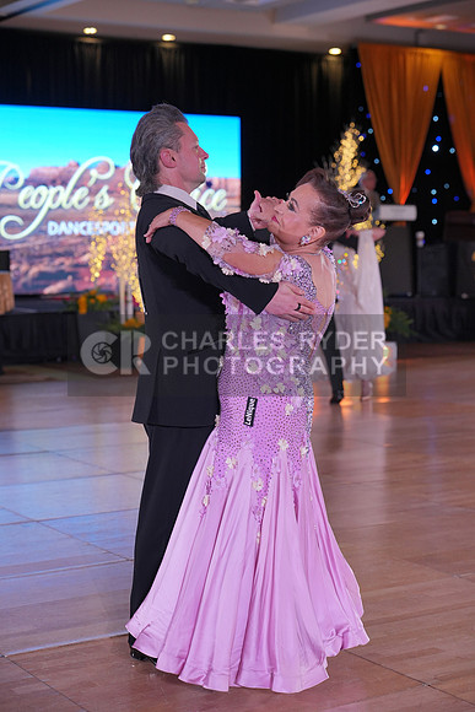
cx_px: 238
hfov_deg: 20.3
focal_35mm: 67
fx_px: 1325
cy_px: 356
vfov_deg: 30.1
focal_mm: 67
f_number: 3.5
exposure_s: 1/400
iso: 1000
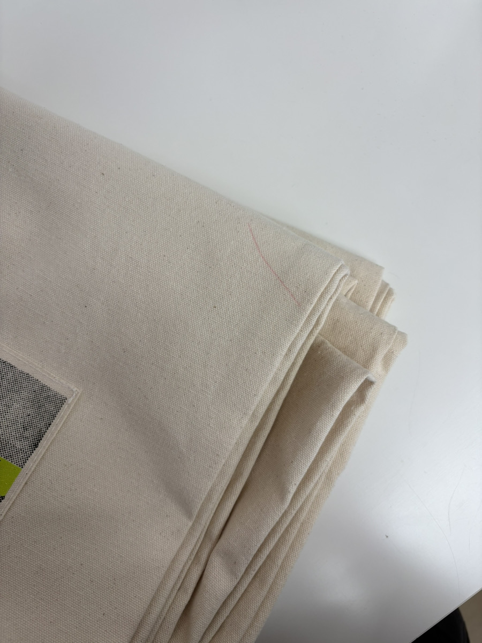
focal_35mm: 26
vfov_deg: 67.3
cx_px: 241
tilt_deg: -83.6
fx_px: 483
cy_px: 322
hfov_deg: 53.1
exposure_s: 1/122
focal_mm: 5.96
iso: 50
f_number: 1.6
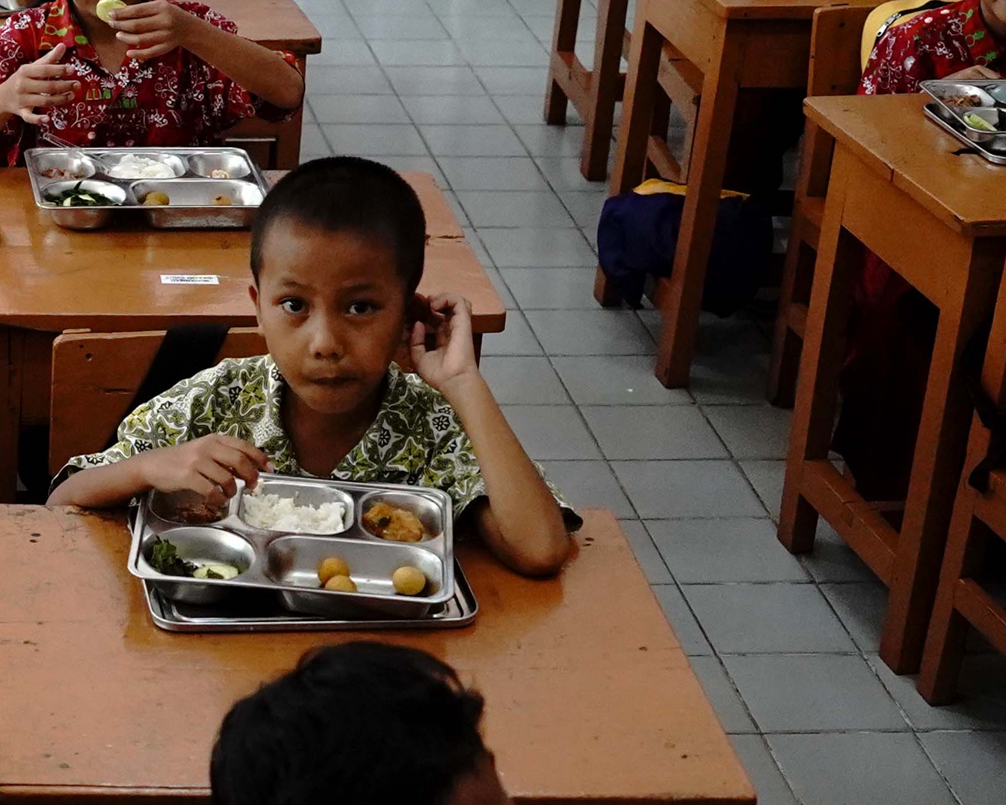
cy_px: 497
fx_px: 2501
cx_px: -98
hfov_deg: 21.6
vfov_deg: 18.3
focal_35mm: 84
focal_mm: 24
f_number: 2.8
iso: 6400
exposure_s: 1/320
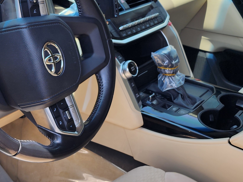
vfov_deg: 26.1
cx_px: 114
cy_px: 87
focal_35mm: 56
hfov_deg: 34.3
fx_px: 393
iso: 12
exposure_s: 1/274
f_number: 1.8
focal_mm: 6.4
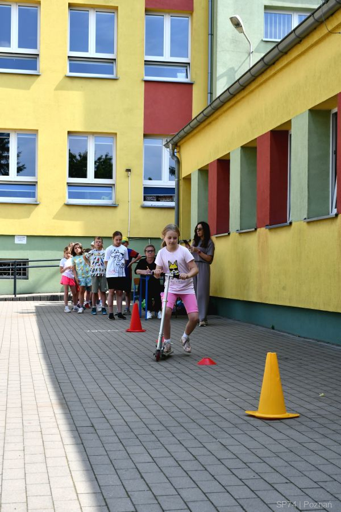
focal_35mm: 57
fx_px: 810
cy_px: 256
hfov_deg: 23.8
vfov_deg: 35.1
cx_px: 170
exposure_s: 1/250
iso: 160
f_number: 8
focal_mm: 38
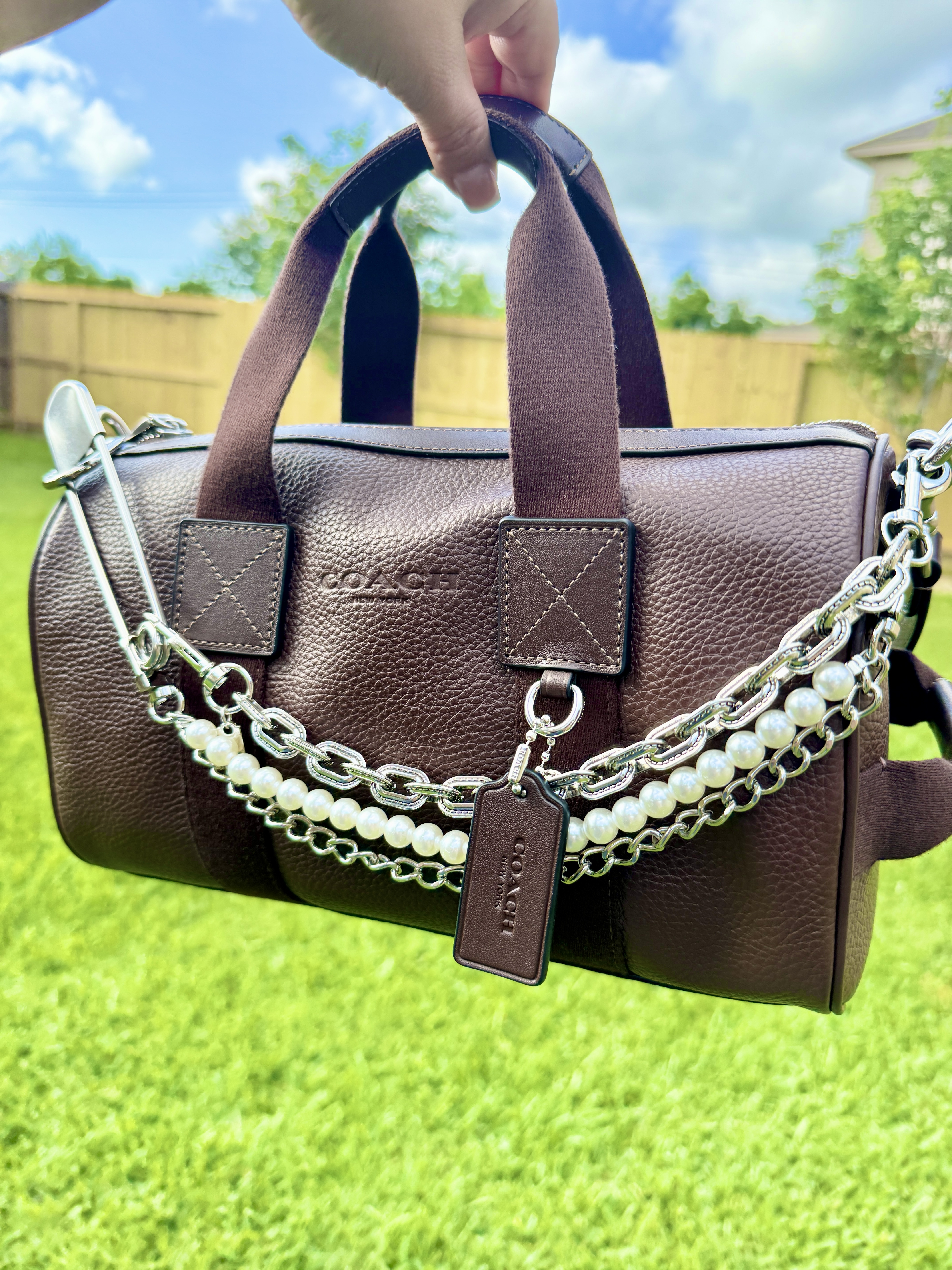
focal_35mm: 24
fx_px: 880
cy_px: 635
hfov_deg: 56.8
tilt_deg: -15.0
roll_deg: -4.5
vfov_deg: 71.6
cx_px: 476
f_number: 1.78
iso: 100
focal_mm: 6.76
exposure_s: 1/1192
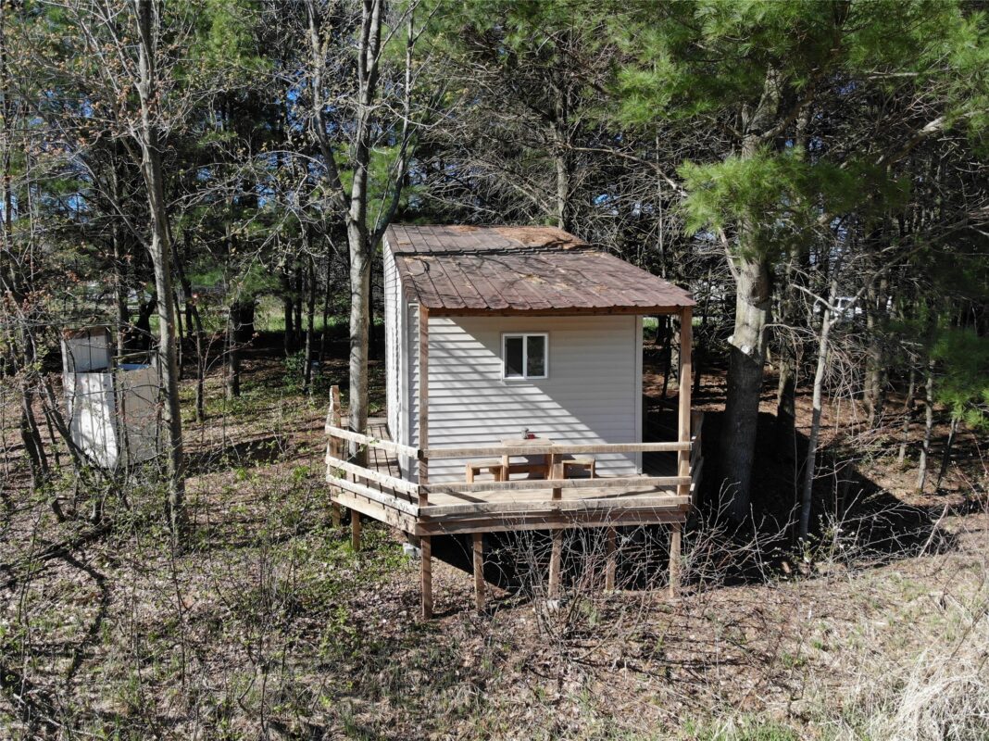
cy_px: 370
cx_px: 494
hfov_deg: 71.6
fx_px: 685
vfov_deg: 56.8
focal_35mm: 24
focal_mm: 4.5
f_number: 2.8
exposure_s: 1/496
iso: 100
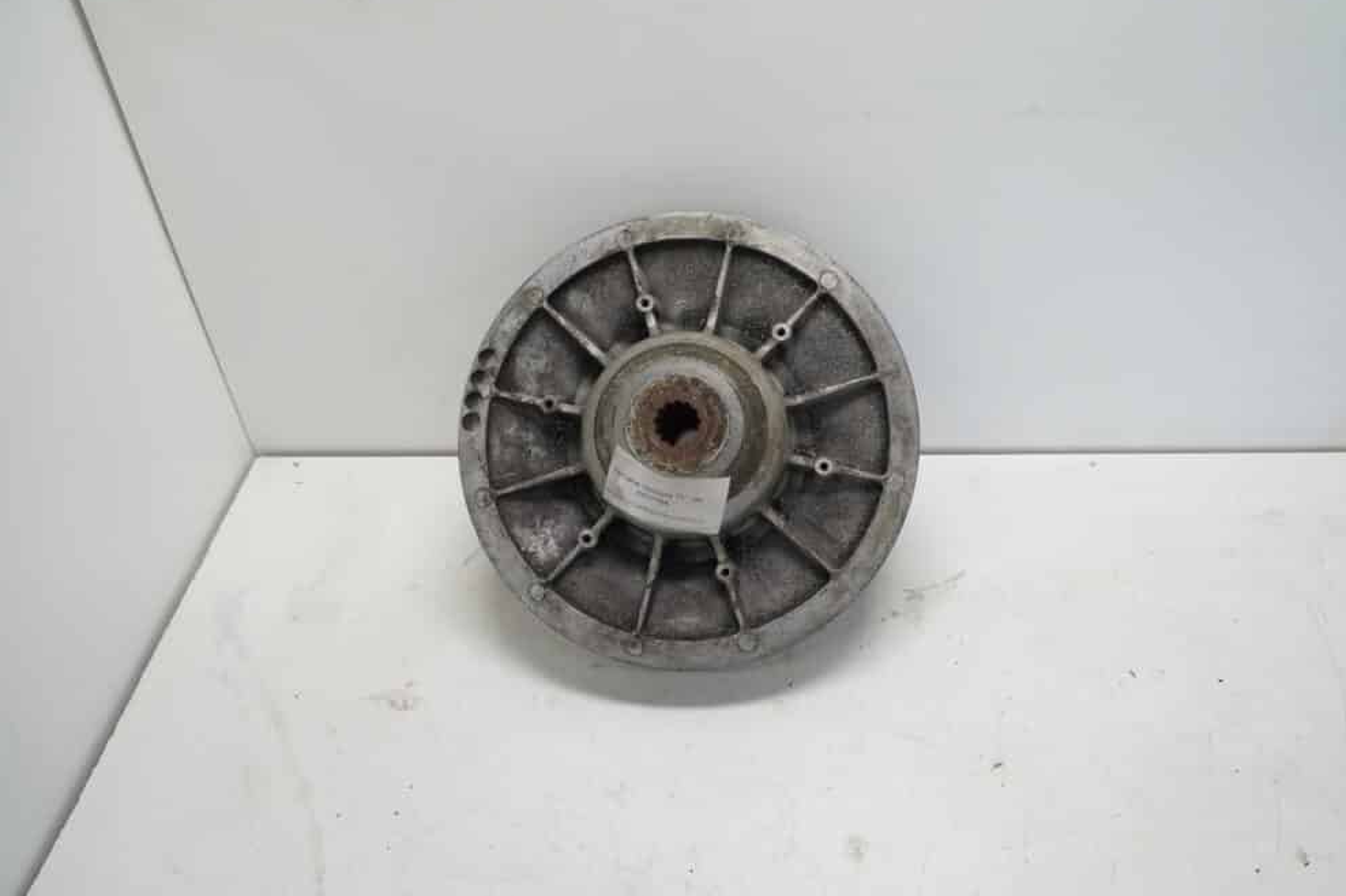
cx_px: 696
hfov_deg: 65.5
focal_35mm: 28
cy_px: 446
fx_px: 1046
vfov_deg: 46.4
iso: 160
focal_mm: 18
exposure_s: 1/60
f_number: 4
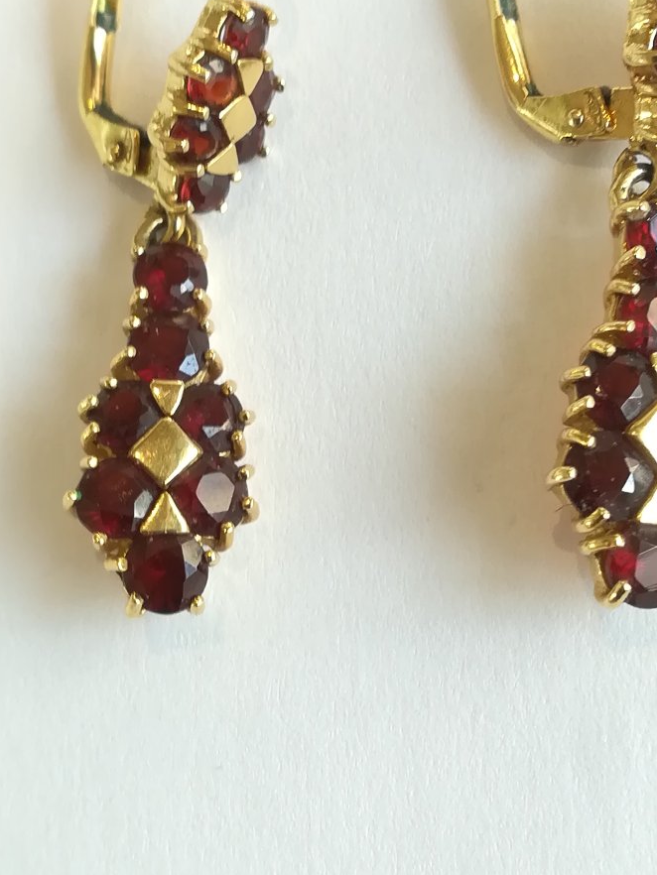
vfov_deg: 28.4
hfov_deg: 21.5
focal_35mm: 68
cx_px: 438
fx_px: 1720
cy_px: 313
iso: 80
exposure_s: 1/33.3
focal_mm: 3.83
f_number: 2.2
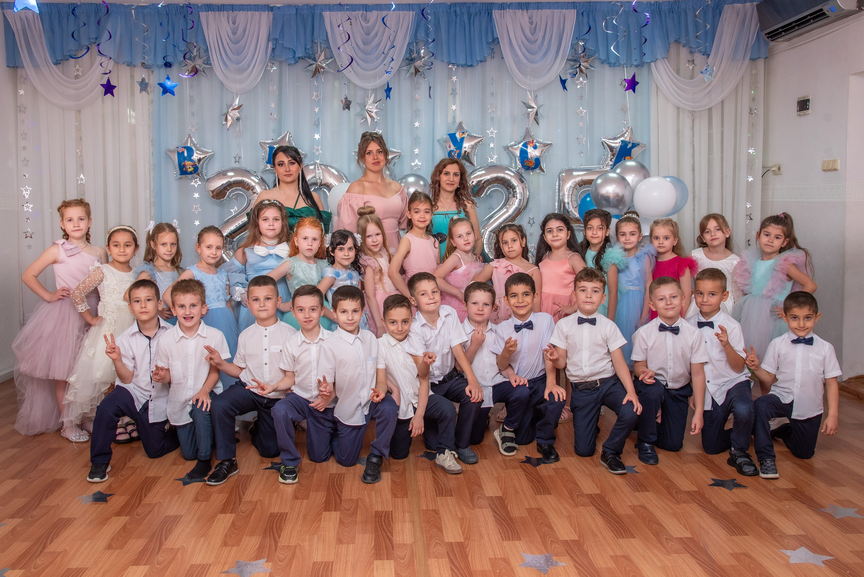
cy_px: 271
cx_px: 393
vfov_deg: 37.4
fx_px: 850
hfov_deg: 53.8
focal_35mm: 35
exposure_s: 1/160
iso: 640
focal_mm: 31
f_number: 7.1
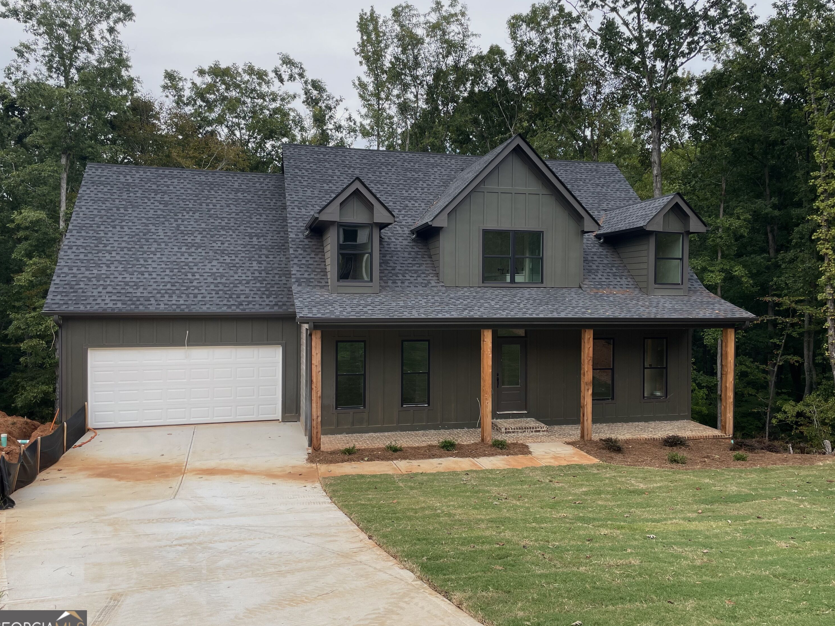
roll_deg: -0.1
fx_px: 651
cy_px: 318
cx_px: 423
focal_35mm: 27
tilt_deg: -0.4
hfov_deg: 65.3
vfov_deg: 51.4
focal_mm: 4.2
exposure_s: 1/496
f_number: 1.6
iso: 32
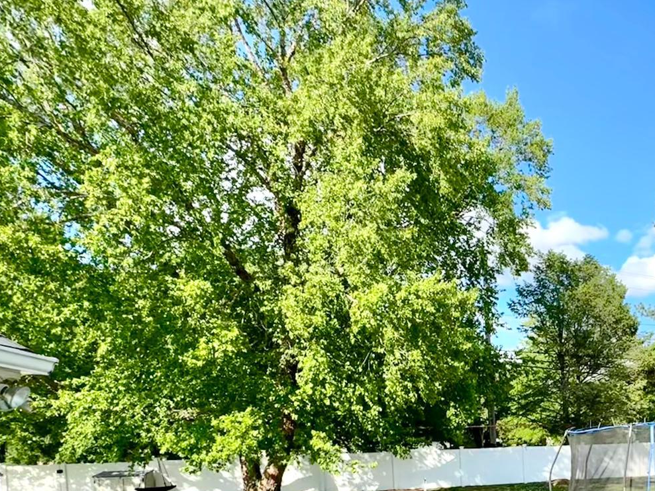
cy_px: 444
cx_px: 617
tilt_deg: -1.3
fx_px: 549
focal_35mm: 29
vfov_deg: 43.9
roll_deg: +1.2
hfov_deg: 52.3
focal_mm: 2.22
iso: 40
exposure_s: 1/1143
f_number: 2.2
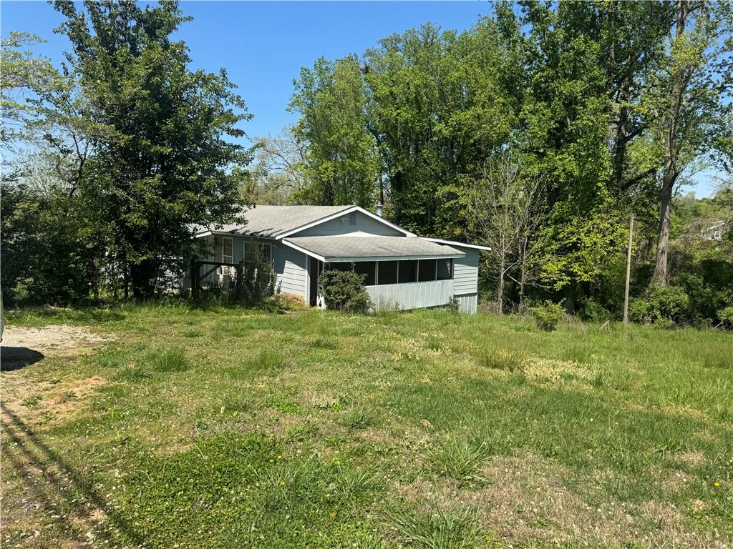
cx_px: 366
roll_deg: -1.6
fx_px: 508
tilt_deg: -5.3
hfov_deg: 71.6
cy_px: 274
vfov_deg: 56.8
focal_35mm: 24
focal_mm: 6.76
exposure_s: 1/3247
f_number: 1.78
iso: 80
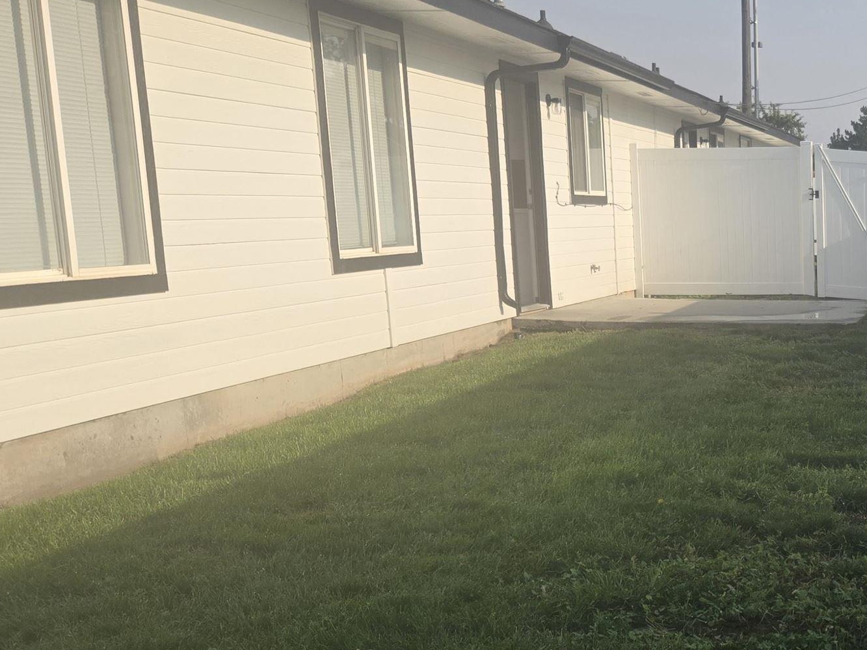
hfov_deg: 32.5
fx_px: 1328
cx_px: 916
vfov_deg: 27.4
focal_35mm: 53
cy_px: 419
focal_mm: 5.4
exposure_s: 1/2921
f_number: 1.8
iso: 50
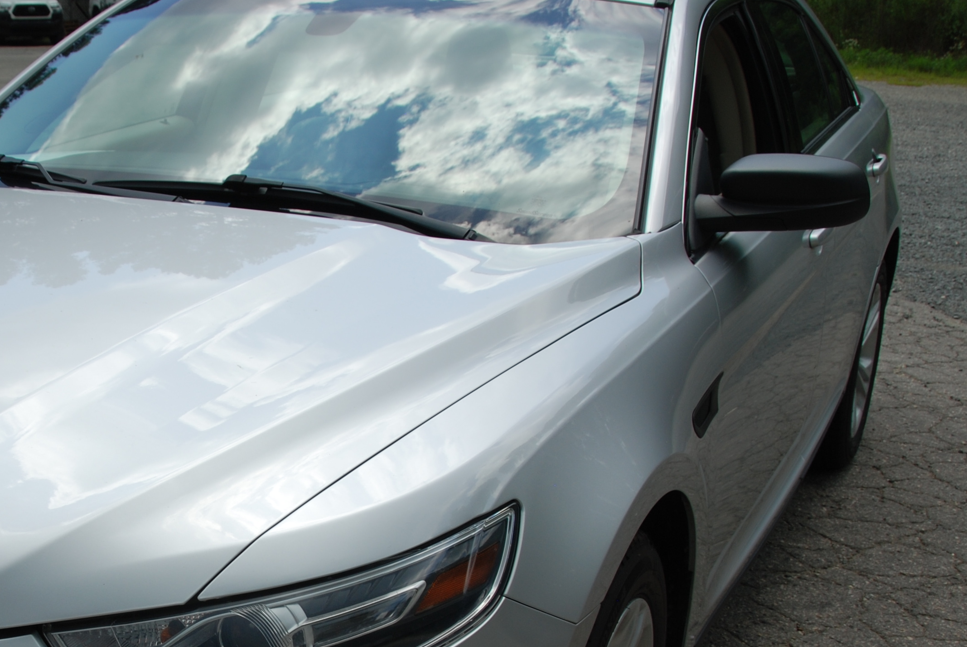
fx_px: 1318
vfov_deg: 26.9
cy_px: 546
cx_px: 214
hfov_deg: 39.0
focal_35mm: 49
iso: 100
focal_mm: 18
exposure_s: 1/200
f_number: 7.1
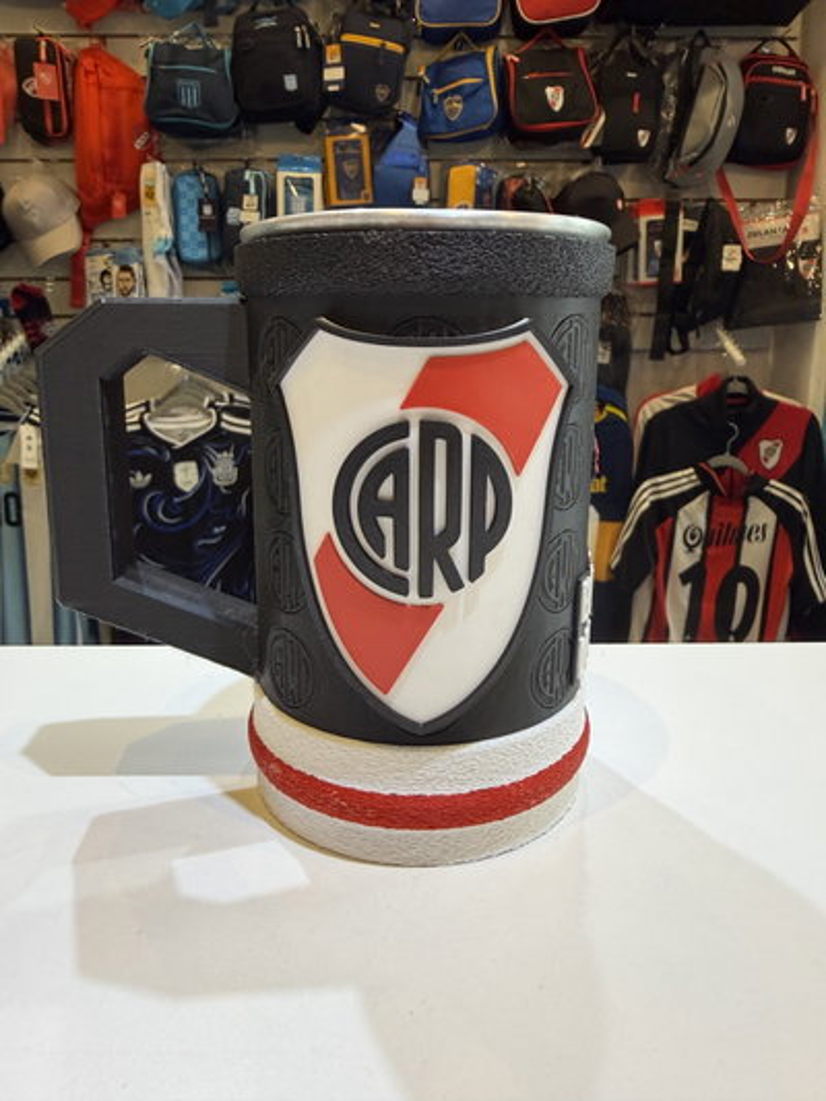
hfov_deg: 56.8
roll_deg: +0.5
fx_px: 763
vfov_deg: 71.6
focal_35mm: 24
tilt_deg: -12.9
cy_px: 550
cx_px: 413
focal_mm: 2.22
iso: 160
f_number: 2.2
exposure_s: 1/100
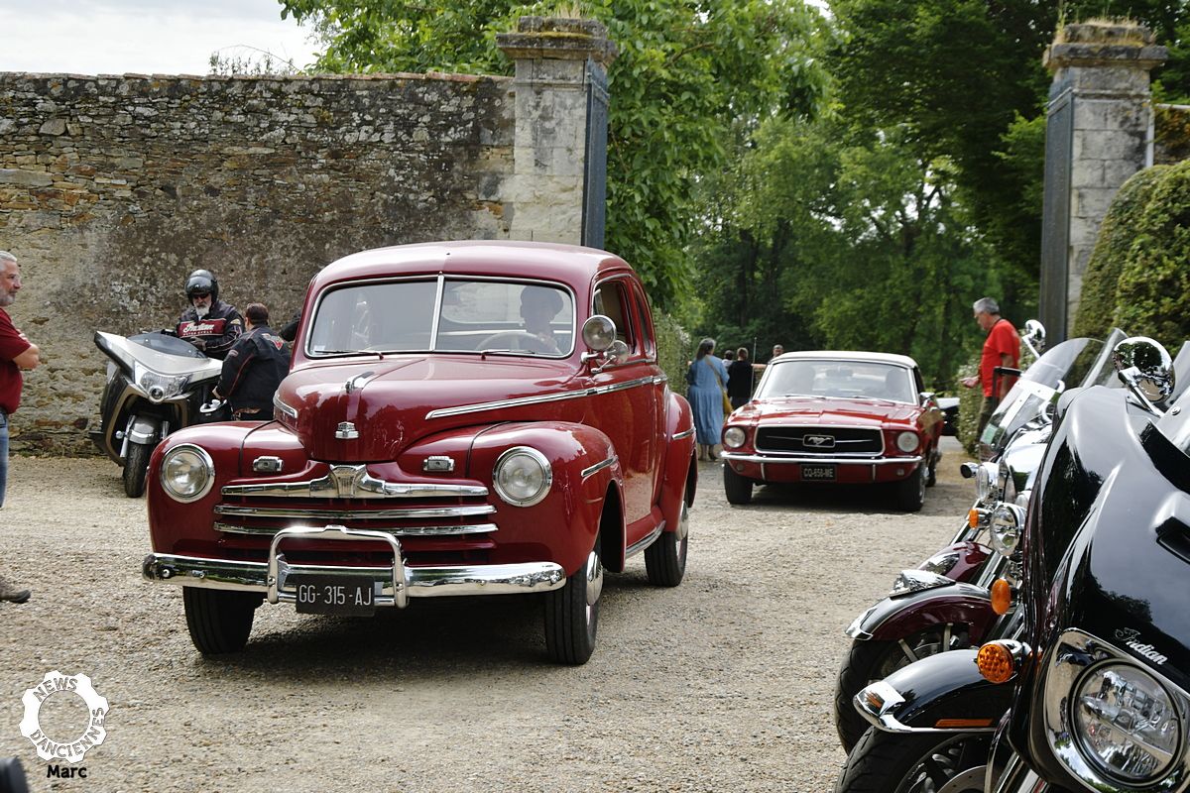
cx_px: 595
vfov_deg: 18.9
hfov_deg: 28.1
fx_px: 2380
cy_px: 396
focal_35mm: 72
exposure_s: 1/160
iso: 125
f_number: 9
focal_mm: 48
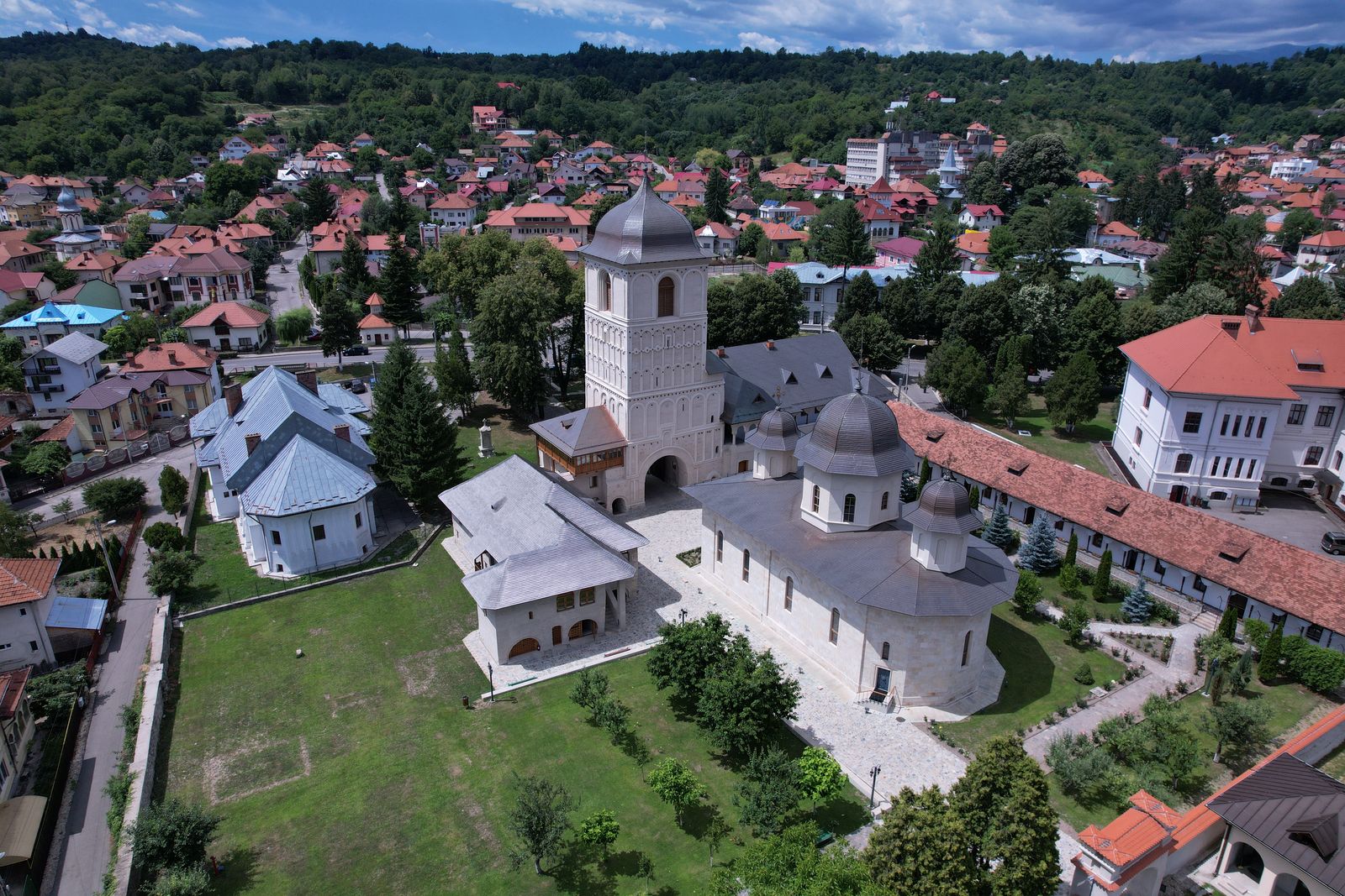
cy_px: 448
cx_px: 672
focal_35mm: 22
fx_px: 822
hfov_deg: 78.6
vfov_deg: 57.2
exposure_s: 1/200
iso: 100
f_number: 2.8
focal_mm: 8.38
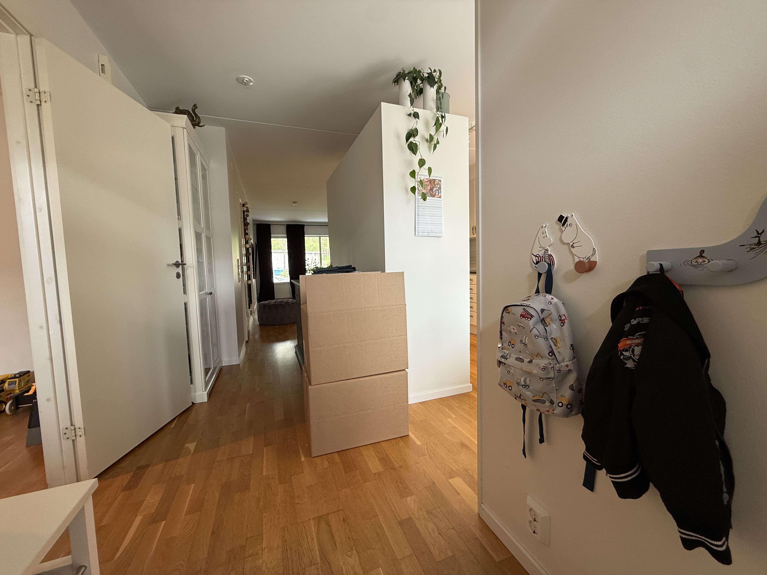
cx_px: 384
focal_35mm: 14
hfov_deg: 102.1
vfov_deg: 85.7
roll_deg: +2.0
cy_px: 288
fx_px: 310
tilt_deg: -3.6
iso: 125
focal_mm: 2.22
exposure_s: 1/100
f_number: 2.2
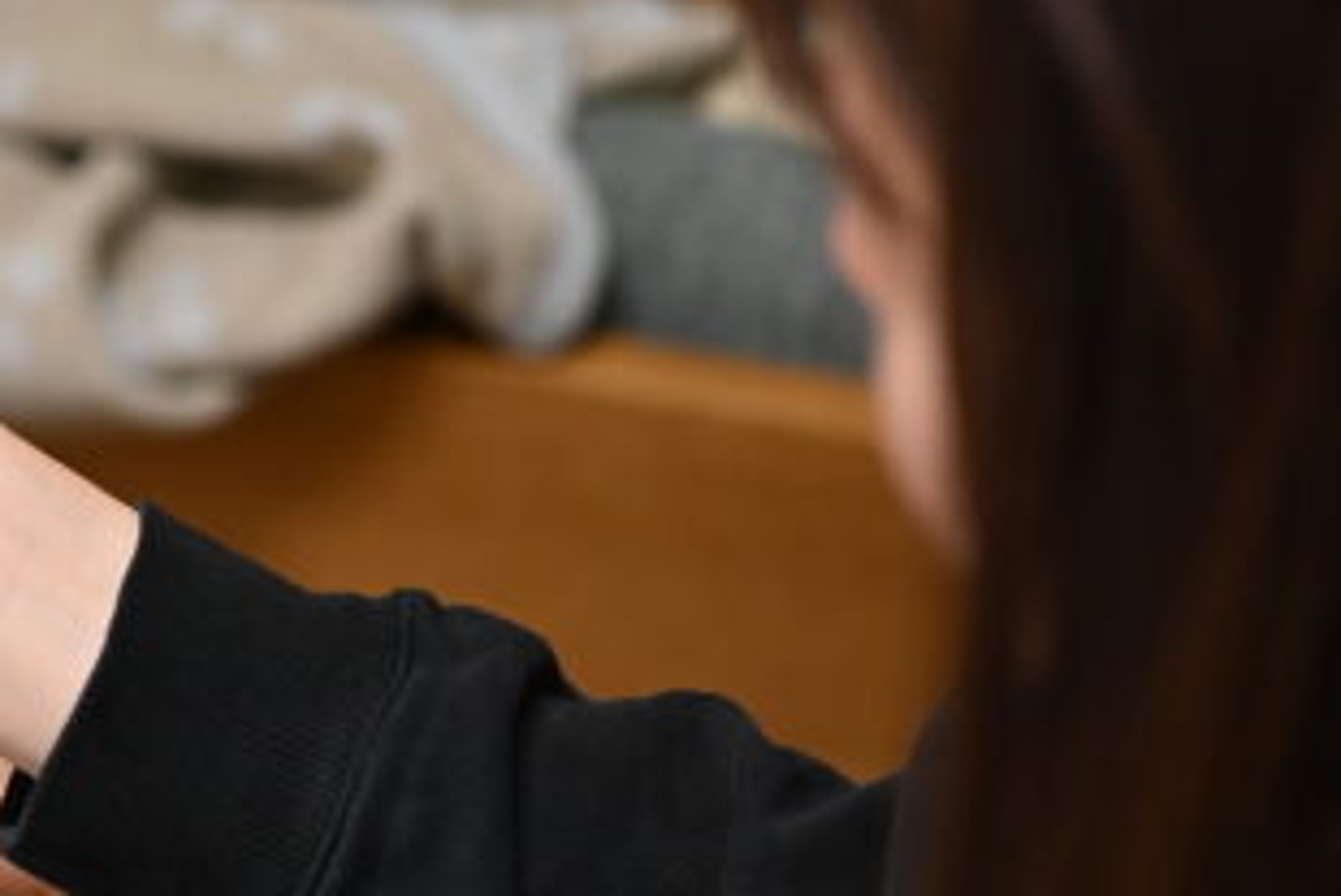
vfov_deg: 8.3
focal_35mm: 165
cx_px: 104
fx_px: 6149
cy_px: 400
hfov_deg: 12.3
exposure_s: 1/125
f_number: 2
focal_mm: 50
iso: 400
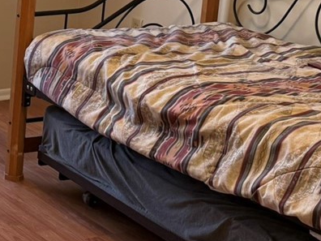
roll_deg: -1.8
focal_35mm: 97
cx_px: -132
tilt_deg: -12.9
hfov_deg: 18.4
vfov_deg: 15.1
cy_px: 41
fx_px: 899
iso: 200
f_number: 1.78
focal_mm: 6.76
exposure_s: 1/134
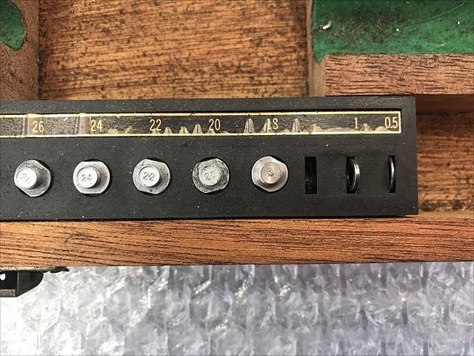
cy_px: 178
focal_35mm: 28
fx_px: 383
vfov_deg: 49.7
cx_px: 237
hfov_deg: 63.4
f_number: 1.8
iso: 40
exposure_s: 1/24
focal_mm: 3.99
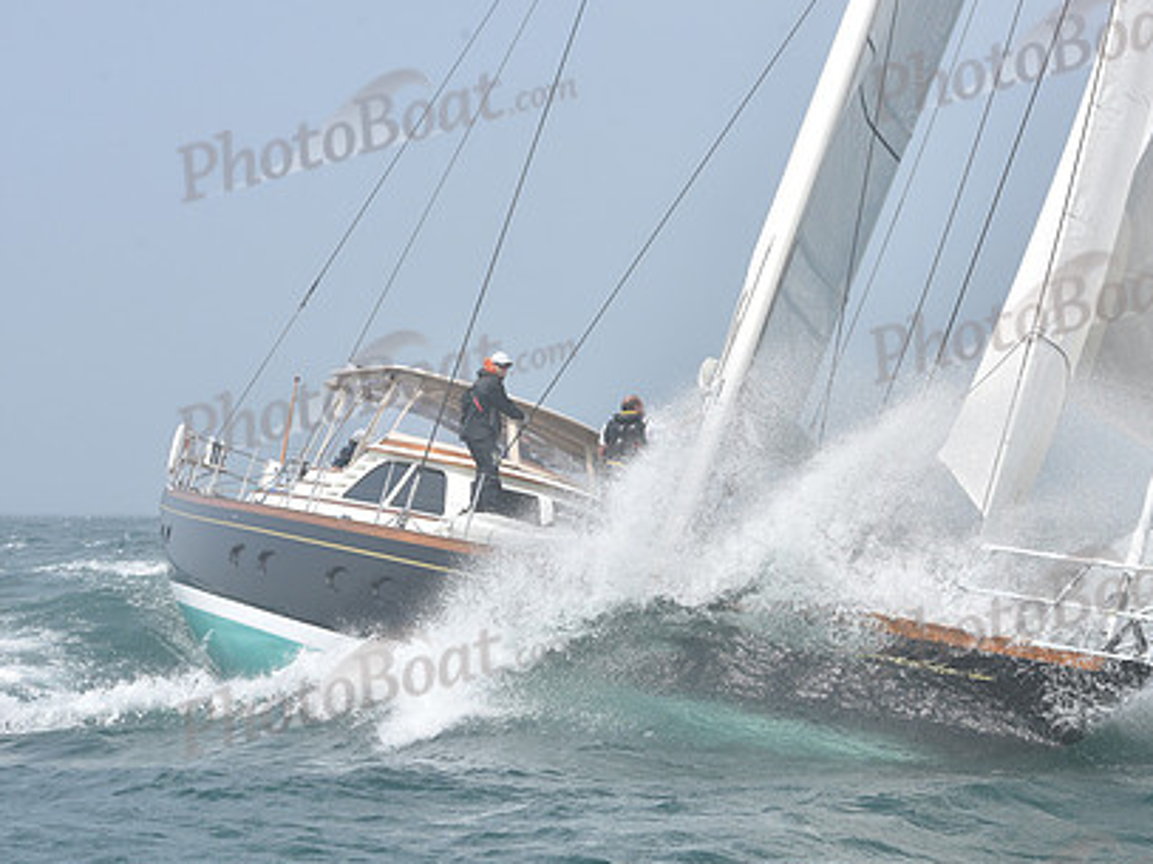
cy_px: 497
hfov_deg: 20.4
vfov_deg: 15.4
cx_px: 725
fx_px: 3197
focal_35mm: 96
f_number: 11
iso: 320
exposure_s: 1/800
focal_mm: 70
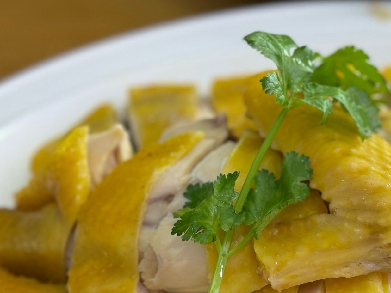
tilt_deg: -45.7
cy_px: 178
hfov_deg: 18.0
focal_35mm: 106
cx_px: 409
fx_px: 1197
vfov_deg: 14.0
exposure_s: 1/51
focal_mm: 6.76
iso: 50
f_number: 1.78
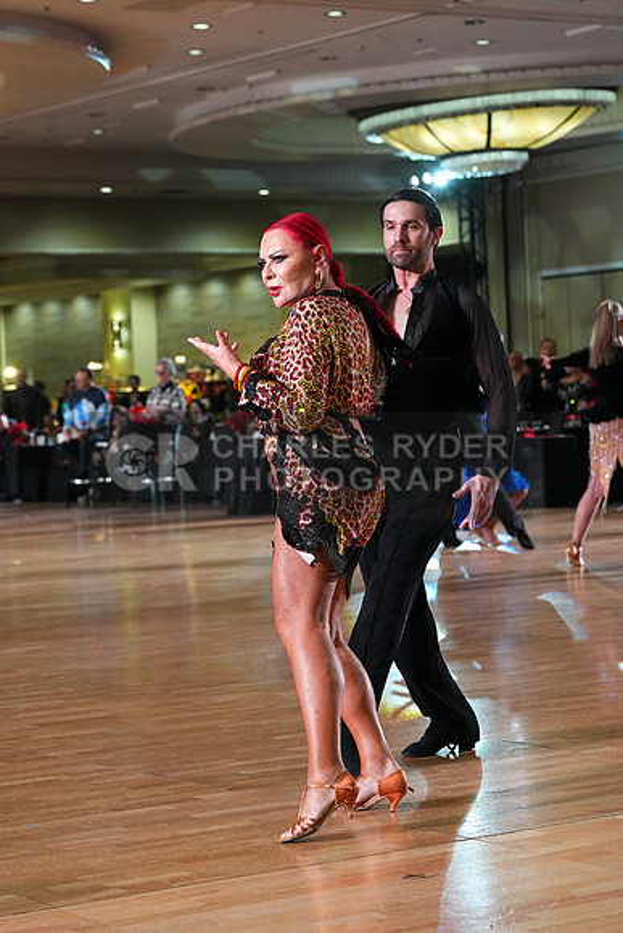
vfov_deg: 22.1
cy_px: 466
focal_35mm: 92
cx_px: 312
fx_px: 2387
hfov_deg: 14.9
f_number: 5.6
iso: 8000
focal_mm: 92
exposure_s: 1/400
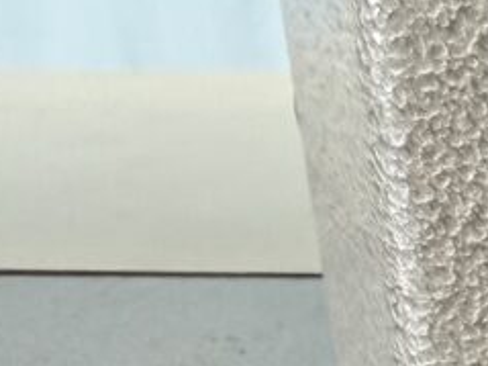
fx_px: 1451
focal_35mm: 103
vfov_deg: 13.9
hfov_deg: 14.9
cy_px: 436
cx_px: 1031
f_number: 2.2
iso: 320
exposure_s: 1/100
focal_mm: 2.22
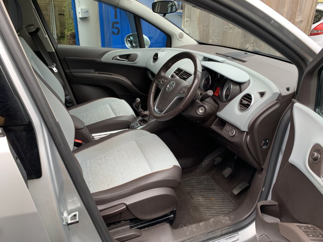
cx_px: 162
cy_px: 121
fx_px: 243
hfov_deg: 67.3
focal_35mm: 26
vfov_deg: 53.1
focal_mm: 4.25
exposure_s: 1/121
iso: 40
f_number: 1.8
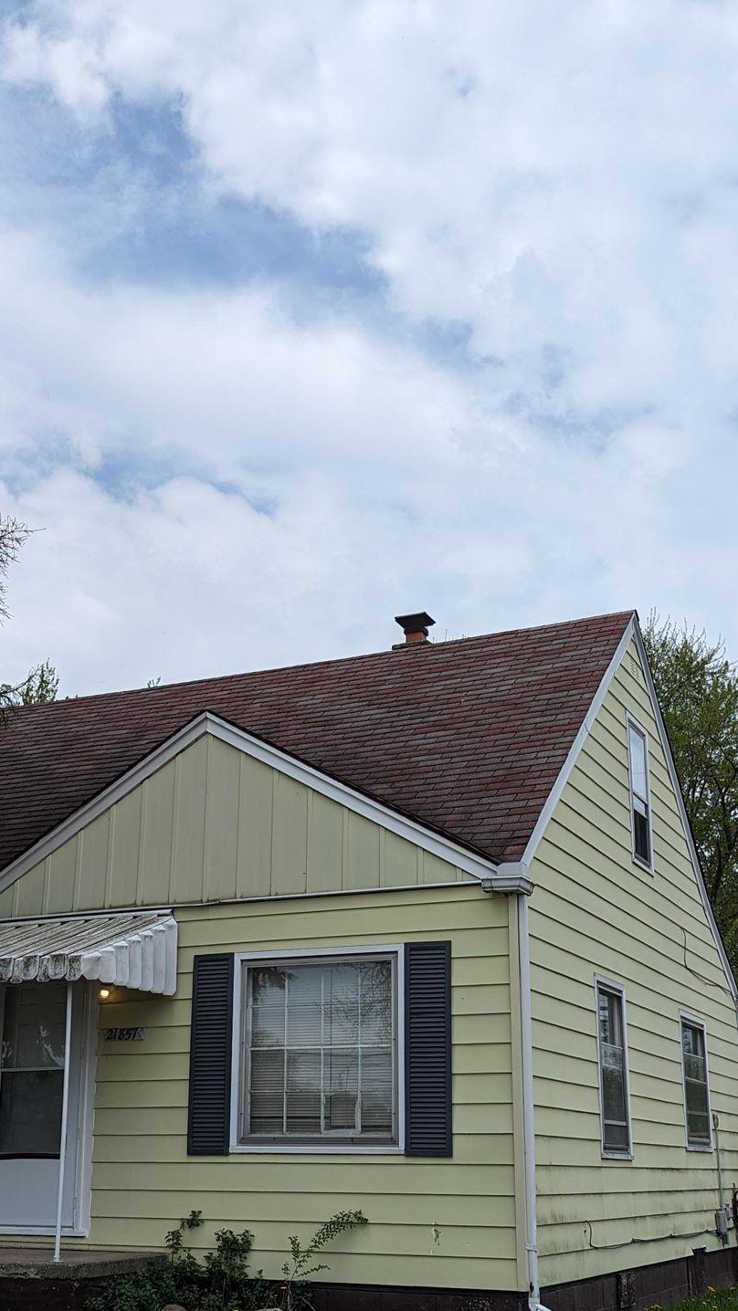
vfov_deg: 48.1
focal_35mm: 42
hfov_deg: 28.3
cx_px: 297
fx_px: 1461
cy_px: 773
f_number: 1.85
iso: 55
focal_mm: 6.81
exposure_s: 1/4049
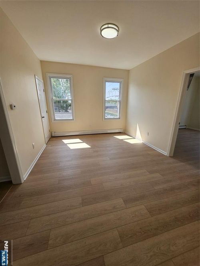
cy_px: 133
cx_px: 100
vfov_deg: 106.2
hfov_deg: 89.9
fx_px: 100
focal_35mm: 13
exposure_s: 1/154
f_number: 2.2
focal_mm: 1.74
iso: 32
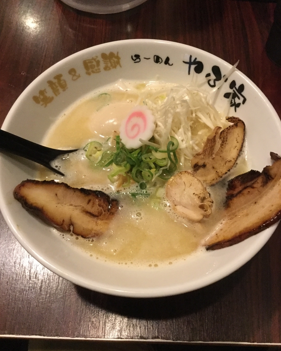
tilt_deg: -62.0
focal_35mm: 33
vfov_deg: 54.2
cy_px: 170
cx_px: 141
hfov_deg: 44.5
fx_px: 343
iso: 250
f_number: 2.4
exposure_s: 1/15
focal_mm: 3.3
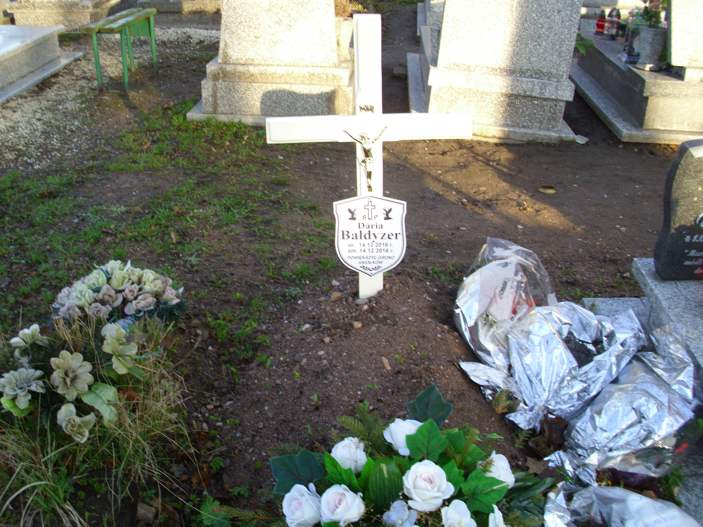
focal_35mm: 35
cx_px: 352
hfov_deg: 52.6
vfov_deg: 40.7
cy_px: 264
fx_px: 711
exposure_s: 1/94
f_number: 3
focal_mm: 6.2
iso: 50
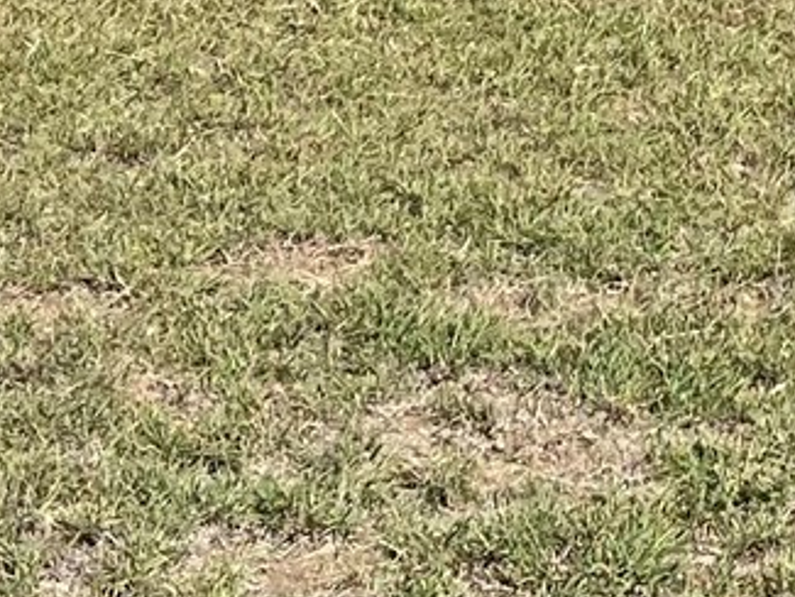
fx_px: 3768
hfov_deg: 11.9
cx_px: 876
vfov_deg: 8.5
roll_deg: +0.5
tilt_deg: -1.6
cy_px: -714
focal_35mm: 164
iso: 50
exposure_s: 1/4310
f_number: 1.6
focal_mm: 5.1
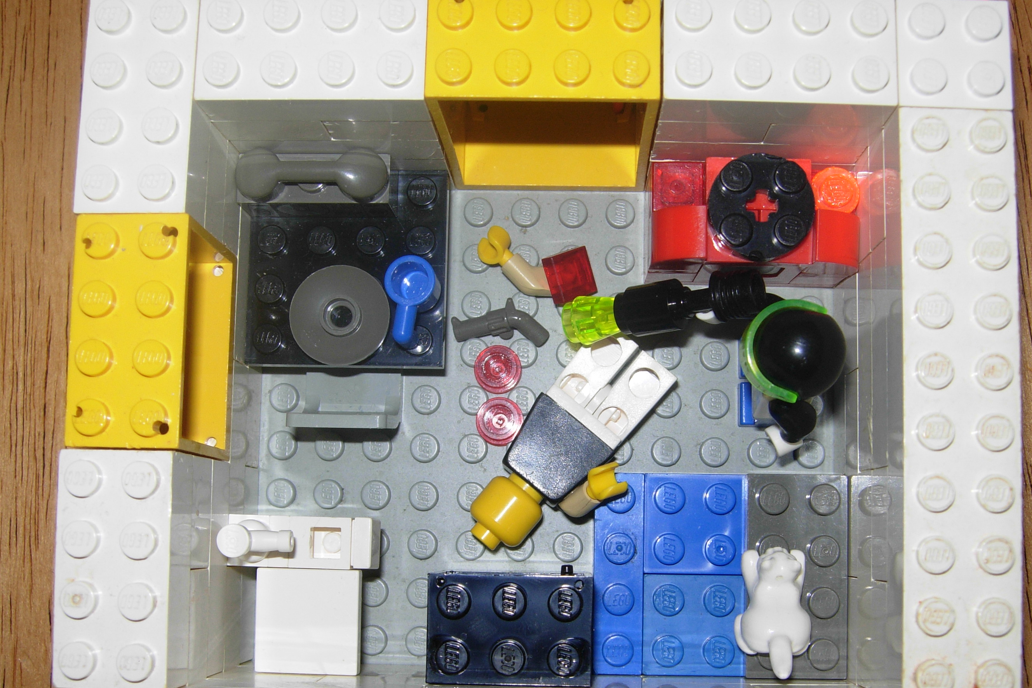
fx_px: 1318
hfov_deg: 42.7
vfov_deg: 29.2
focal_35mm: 46
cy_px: 413
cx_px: 553
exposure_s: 1/45.2
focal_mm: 7.5
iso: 50
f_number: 3.8
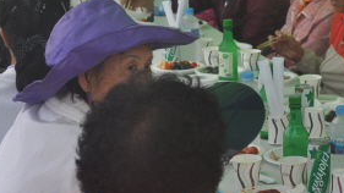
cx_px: 300
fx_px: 1142
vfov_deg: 9.6
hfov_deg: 16.9
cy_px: 20
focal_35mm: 125
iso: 250
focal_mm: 35
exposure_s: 1/400
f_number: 5
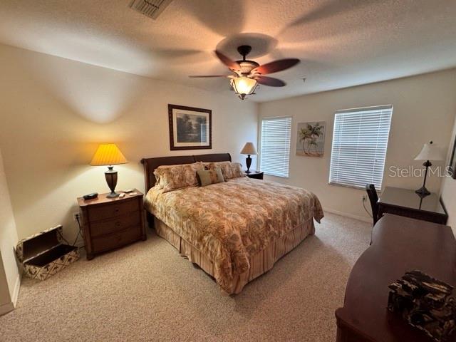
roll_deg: -0.1
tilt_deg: -10.1
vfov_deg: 85.7
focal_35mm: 14
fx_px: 184
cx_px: 228
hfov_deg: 102.1
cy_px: 171
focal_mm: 2.22
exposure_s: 1/60
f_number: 2.2
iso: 250
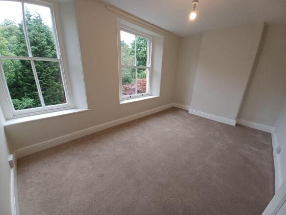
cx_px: 143
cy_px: 108
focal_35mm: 13
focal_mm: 1.42
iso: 100
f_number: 2.2
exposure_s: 1/100
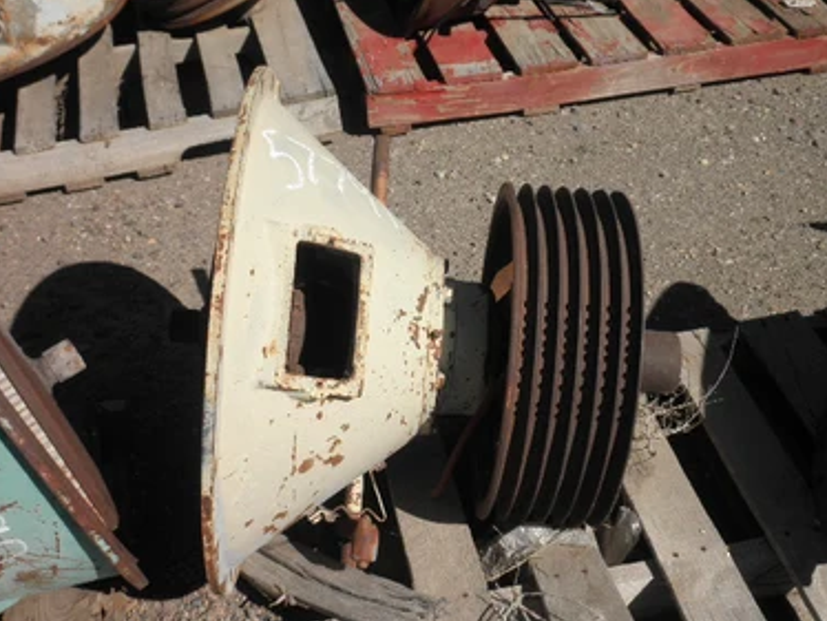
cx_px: 431
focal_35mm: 47
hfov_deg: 40.4
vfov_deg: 30.9
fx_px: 1124
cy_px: 316
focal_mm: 7.9
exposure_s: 1/160
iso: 64
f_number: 9.6
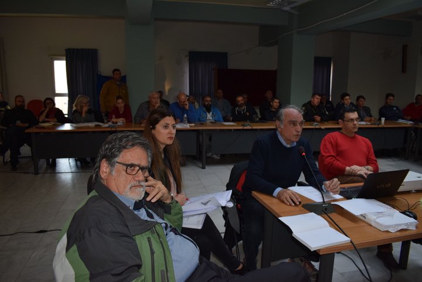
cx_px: 211
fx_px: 317
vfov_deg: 48.0
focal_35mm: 27
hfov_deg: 67.4
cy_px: 141
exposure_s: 1/100
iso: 800
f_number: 5
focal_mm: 18
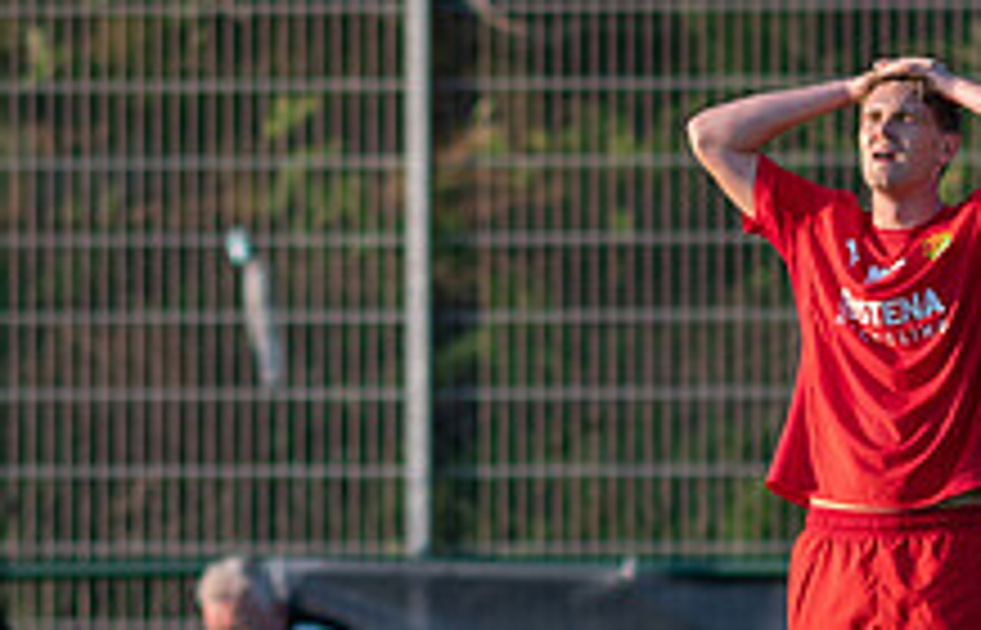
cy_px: 501
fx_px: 36913
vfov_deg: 1.0
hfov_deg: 1.5
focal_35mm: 1370
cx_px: 927
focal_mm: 300
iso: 400
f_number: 3.2
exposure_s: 1/1600
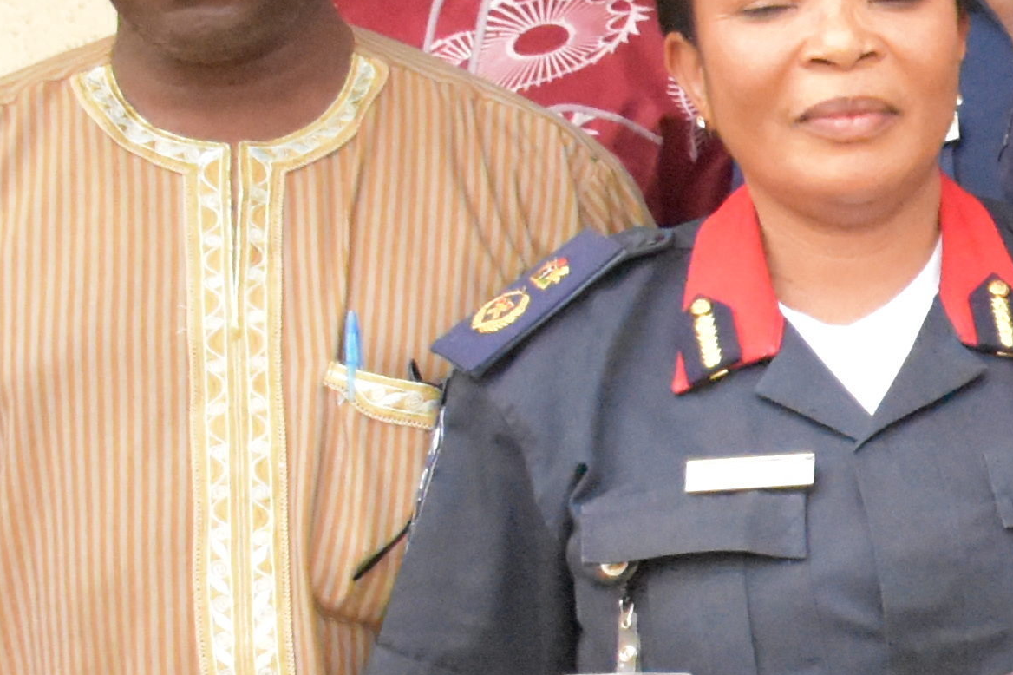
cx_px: 1806
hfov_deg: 10.5
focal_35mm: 185
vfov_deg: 7.4
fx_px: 5204
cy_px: 642
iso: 10000
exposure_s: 1/8000
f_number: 3.8
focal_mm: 24
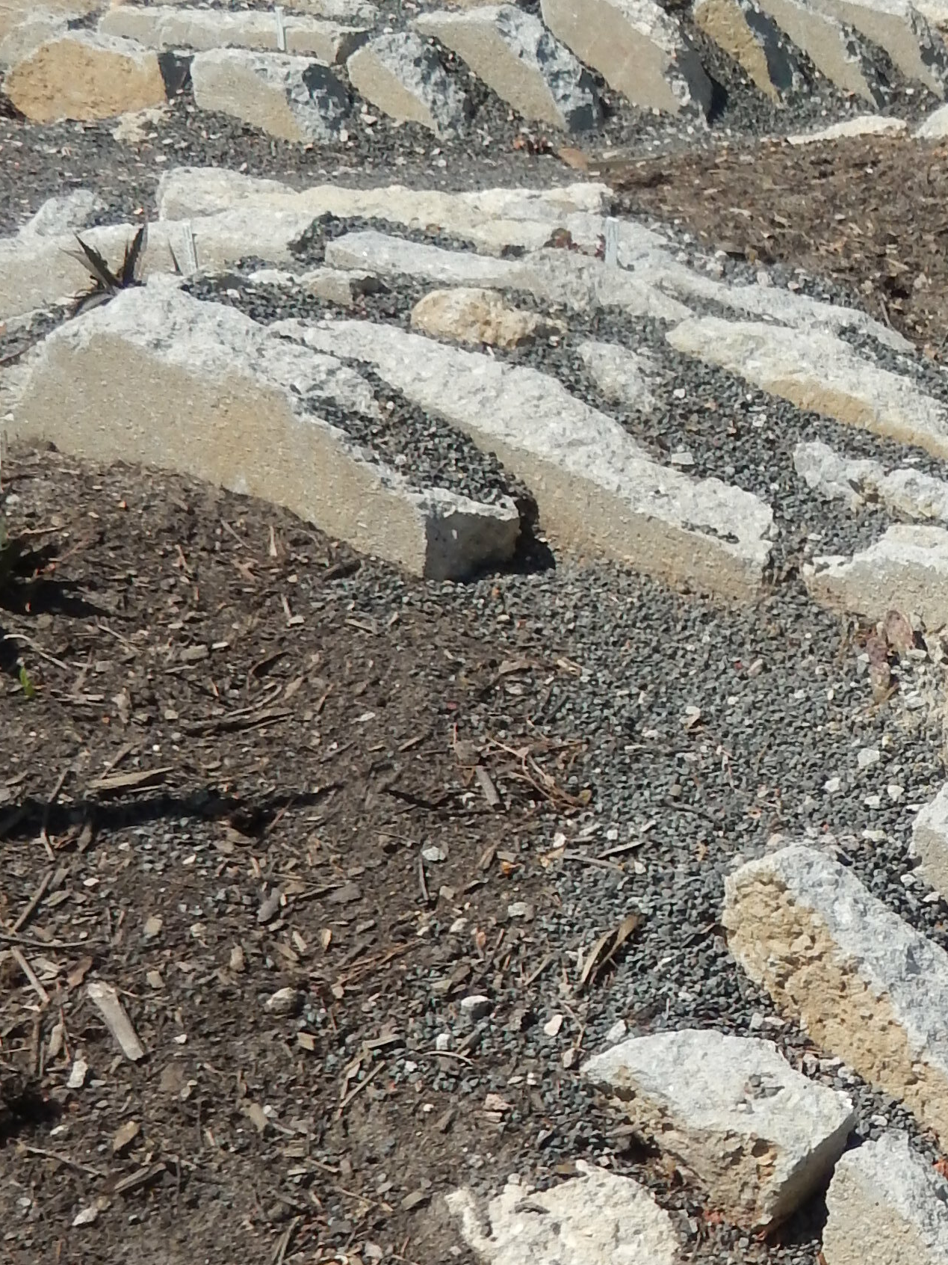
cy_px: 729
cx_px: 1141
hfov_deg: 17.4
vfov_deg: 24.1
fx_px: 2958
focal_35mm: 81
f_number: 7.2
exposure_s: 1/400
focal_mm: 5.1
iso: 125
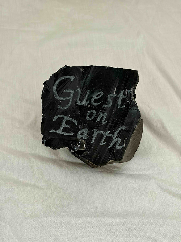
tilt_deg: -56.8
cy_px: 121
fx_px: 363
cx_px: 90
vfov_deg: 36.8
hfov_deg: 28.0
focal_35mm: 52
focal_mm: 5.96
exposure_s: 1/40
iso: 250
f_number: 1.6
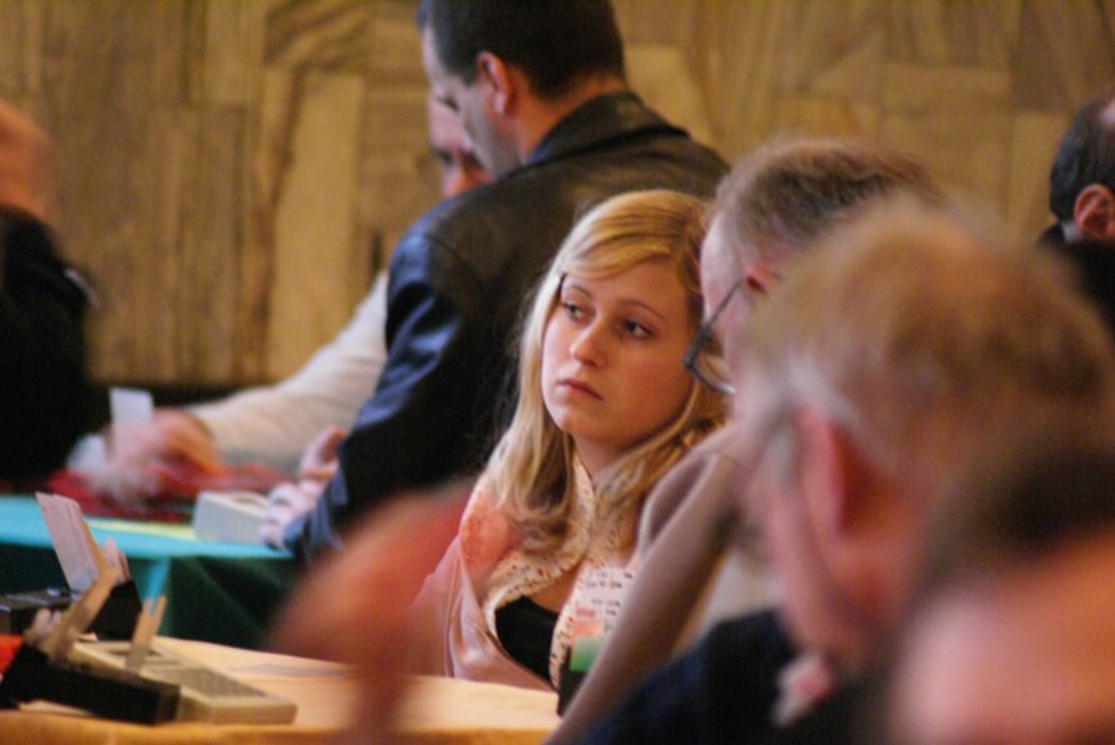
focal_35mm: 450
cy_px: 372
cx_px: 558
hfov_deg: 4.6
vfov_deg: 3.1
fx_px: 13949
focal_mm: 300
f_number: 5.6
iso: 1600
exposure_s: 1/8
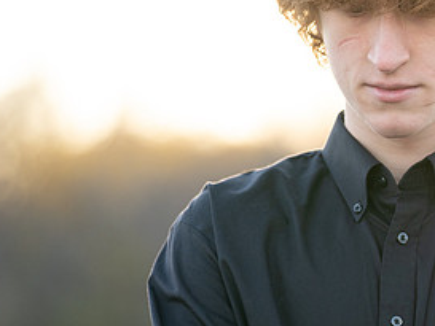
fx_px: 3797
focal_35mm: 302
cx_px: 471
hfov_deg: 6.5
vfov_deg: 4.9
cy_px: 97
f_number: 2.8
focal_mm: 120
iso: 400
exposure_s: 1/320
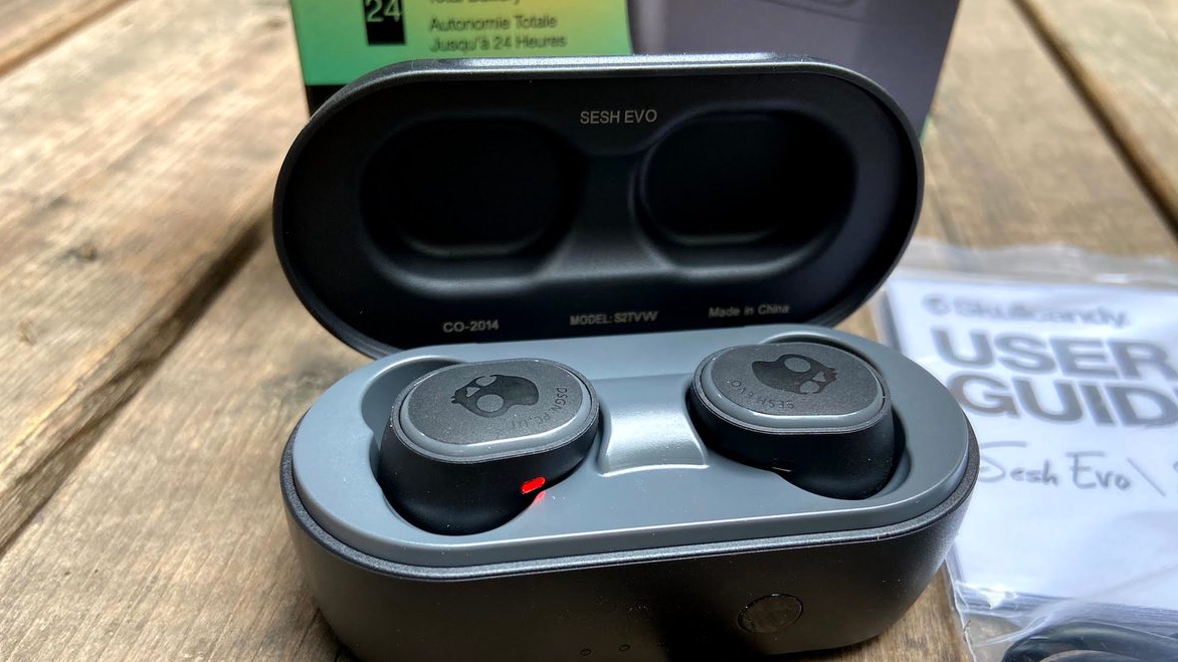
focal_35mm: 29
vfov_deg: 39.7
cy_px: 435
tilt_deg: -40.4
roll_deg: -2.6
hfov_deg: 66.1
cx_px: 593
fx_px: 906
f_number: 1.8
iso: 100
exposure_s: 1/121
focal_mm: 4.25
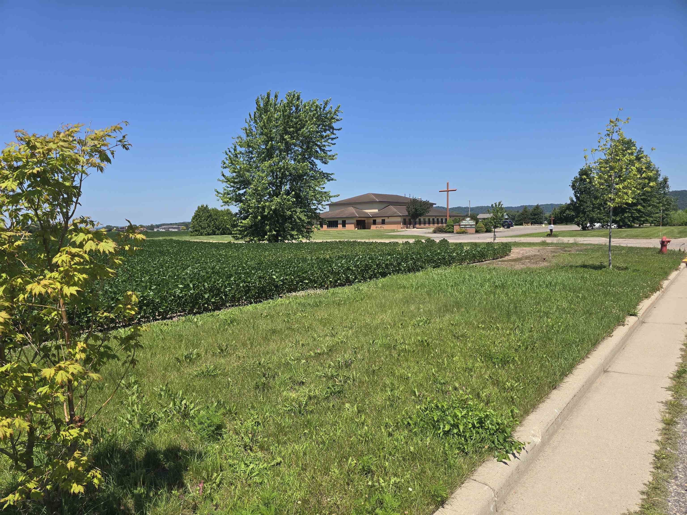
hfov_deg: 73.9
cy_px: 258
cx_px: 344
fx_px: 456
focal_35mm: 23
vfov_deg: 58.9
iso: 12
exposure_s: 1/1081
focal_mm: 6.3
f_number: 1.7
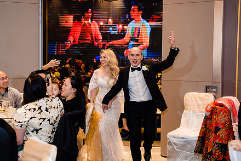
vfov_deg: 19.2
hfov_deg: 28.4
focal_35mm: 71
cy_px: 83
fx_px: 476
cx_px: 119
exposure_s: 1/160
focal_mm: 52
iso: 1250
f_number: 4
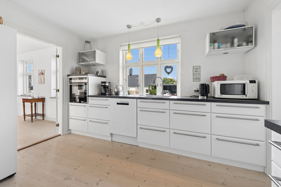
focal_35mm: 14
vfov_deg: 81.2
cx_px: 140
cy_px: 94
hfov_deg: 104.3
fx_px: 109
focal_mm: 14
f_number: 13
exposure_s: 1/15
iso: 400
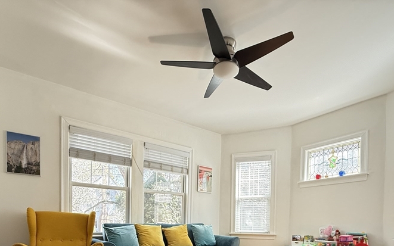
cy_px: 228
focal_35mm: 23
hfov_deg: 77.1
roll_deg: -1.1
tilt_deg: -0.1
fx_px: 247
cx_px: 206
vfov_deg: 47.0
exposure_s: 1/99
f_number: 2.2
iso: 250
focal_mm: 2.22
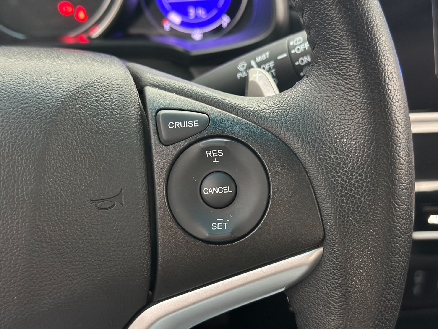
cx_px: 219
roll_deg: +0.4
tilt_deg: -30.0
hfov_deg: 39.7
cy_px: 164
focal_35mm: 48
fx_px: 607
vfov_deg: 30.3
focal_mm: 6.86
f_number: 1.78
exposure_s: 1/30
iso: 640
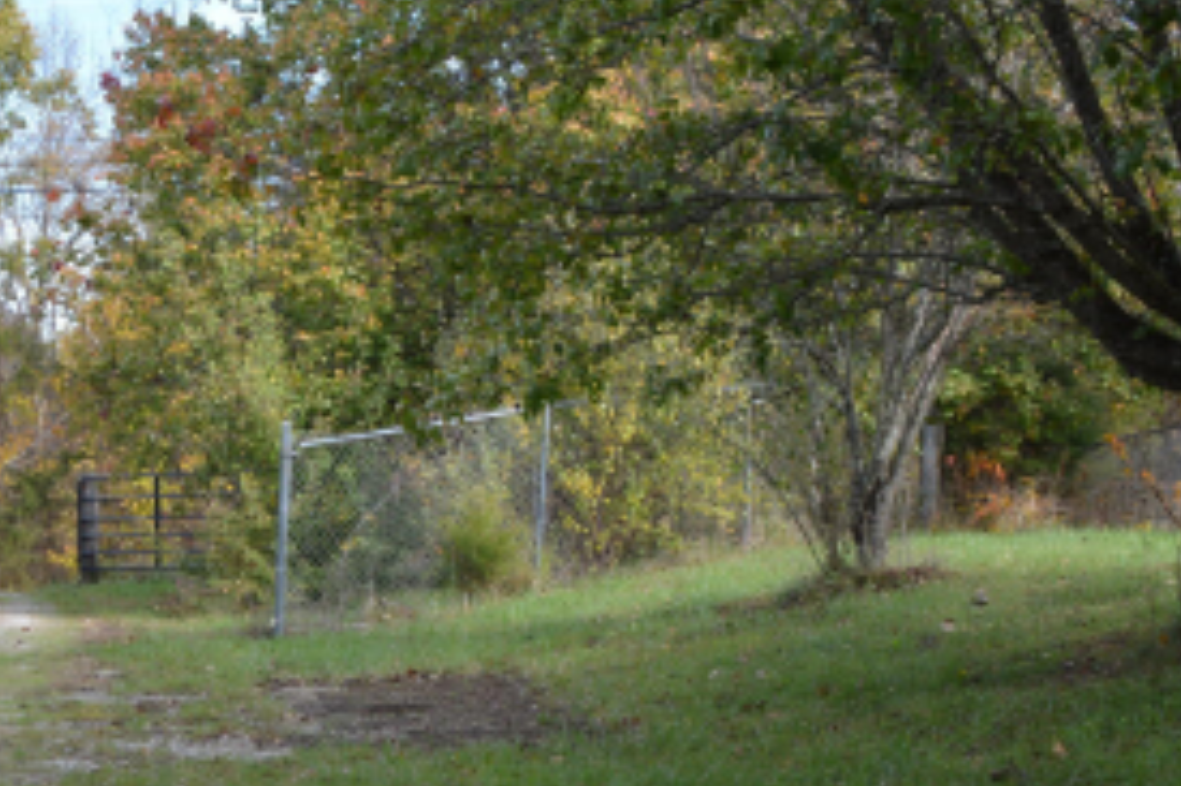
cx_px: -52
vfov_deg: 15.0
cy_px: 743
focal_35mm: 90
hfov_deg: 21.7
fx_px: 2951
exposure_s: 1/200
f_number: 7.1
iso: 200
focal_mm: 22
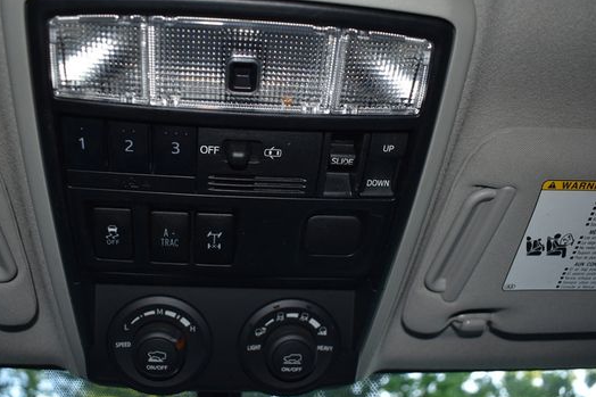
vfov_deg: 39.9
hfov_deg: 57.1
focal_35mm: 33
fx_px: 546
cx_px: 263
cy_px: 214
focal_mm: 18
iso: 160
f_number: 3.5
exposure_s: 1/200
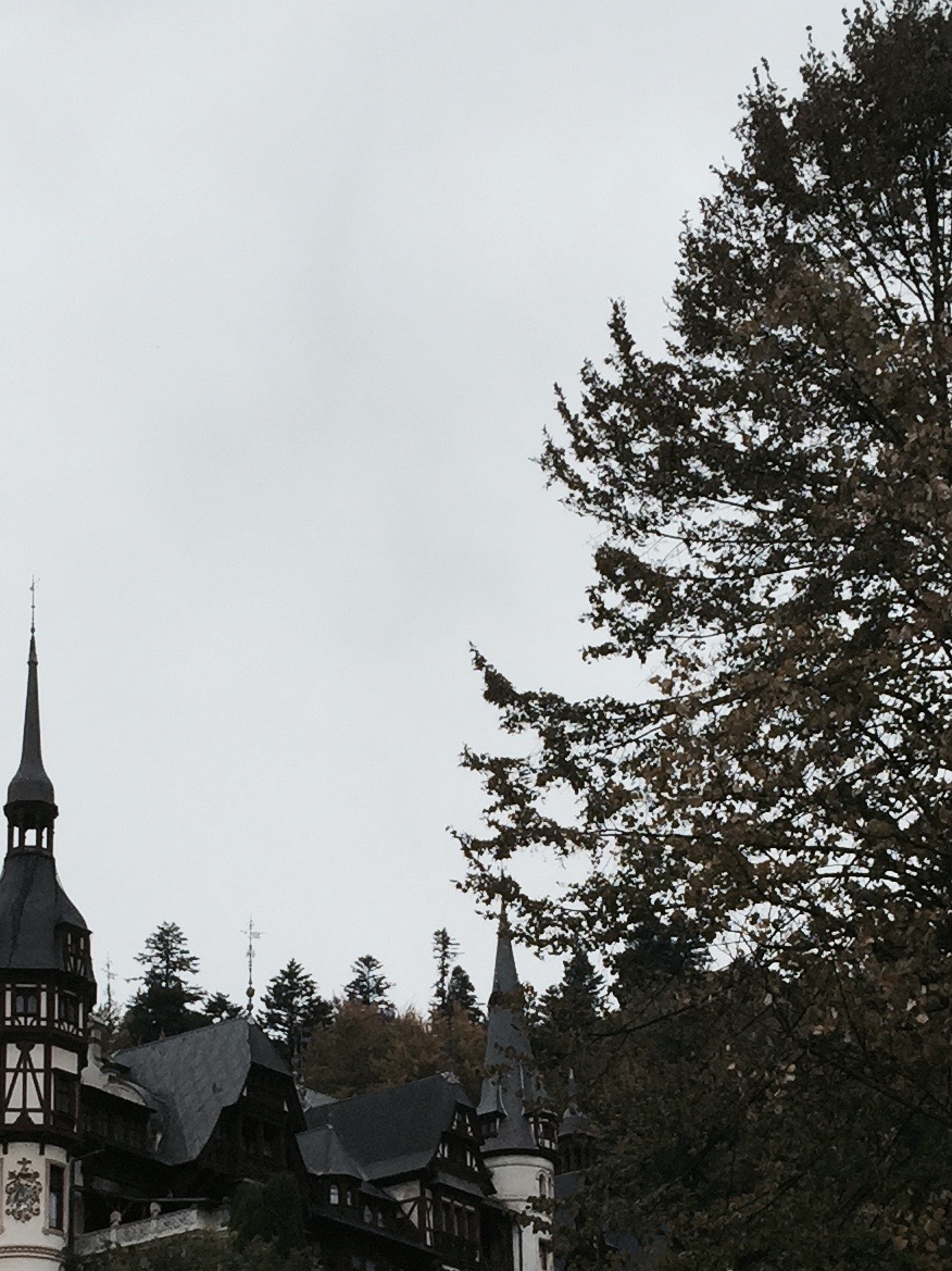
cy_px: 1088
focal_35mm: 81
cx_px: 429
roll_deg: +0.1
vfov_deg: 23.6
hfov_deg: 18.2
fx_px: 2972
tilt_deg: +19.7
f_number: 2.2
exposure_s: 1/1364
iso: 32
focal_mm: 4.15
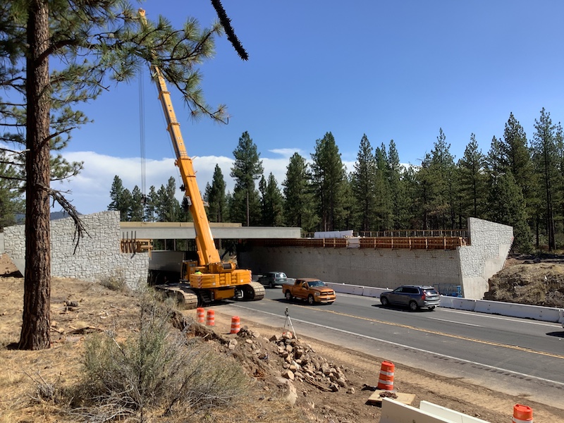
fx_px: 505
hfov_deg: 58.4
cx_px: 282
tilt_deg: +2.1
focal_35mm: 31
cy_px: 212
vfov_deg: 45.4
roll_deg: +1.2
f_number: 2.4
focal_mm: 3.3
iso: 25
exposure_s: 1/646
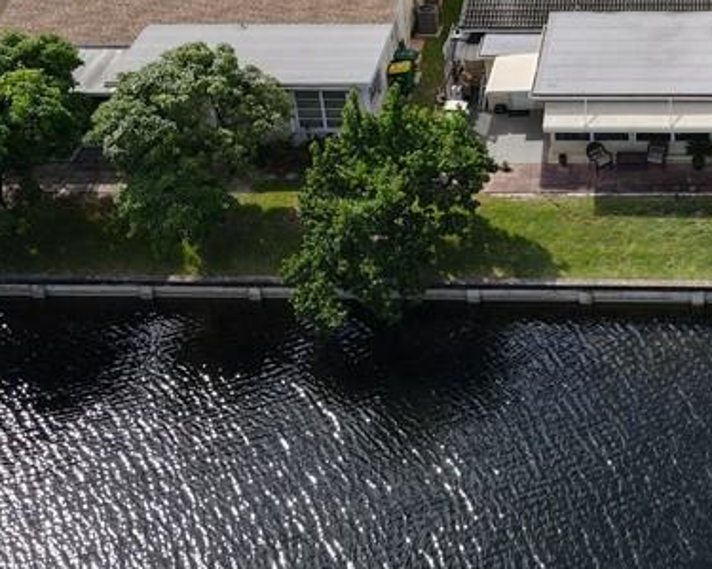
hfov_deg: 28.6
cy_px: 133
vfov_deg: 23.6
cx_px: 617
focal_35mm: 64
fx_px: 1349
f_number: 2.8
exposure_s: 1/500
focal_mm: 4.5
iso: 100
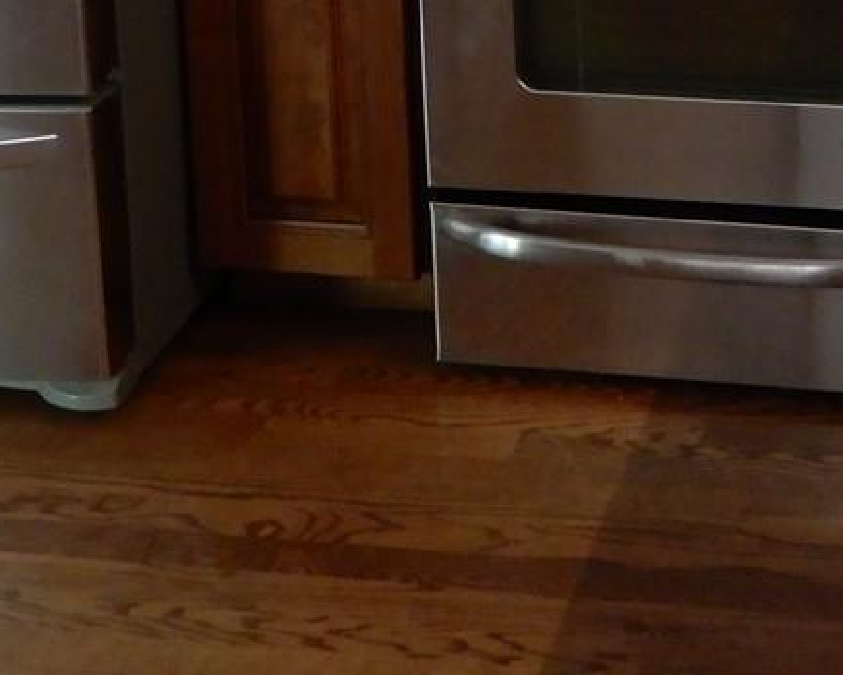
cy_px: -455
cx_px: 870
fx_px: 2146
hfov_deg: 21.3
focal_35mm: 86
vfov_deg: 15.8
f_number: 3.4
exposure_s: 1/20
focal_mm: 4.3
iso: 400
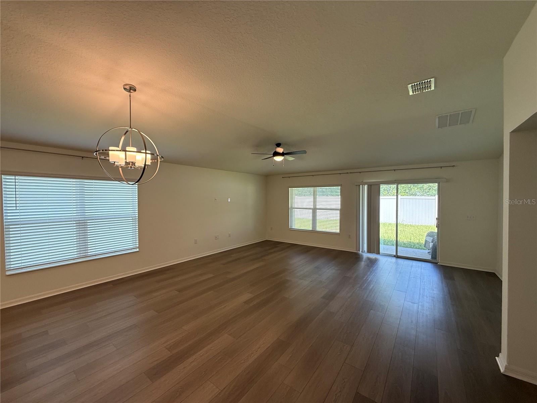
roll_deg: +0.8
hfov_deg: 102.1
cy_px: 202
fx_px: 217
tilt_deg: -1.8
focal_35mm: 14
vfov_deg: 85.7
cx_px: 268
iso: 125
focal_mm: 2.22
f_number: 2.2
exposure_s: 1/120
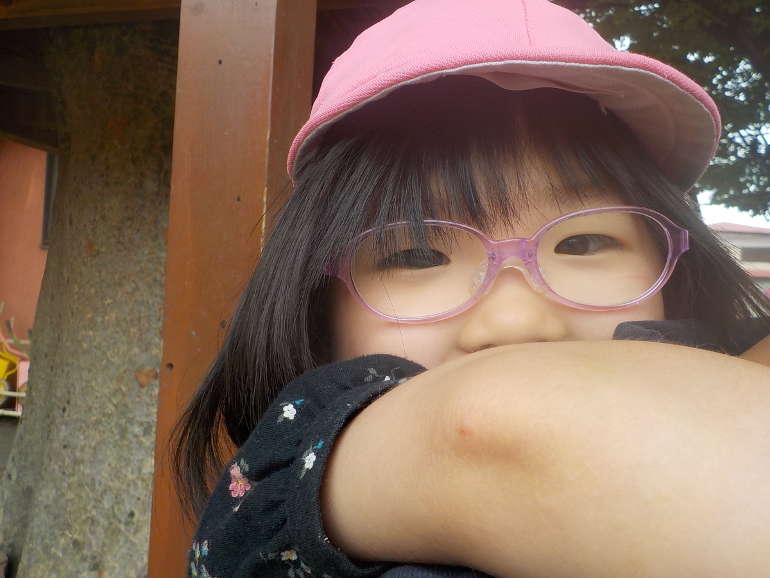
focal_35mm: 30
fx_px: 667
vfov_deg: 46.8
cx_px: 385
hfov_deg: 60.0
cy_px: 289
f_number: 3.3
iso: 125
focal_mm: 4.1
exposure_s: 1/320
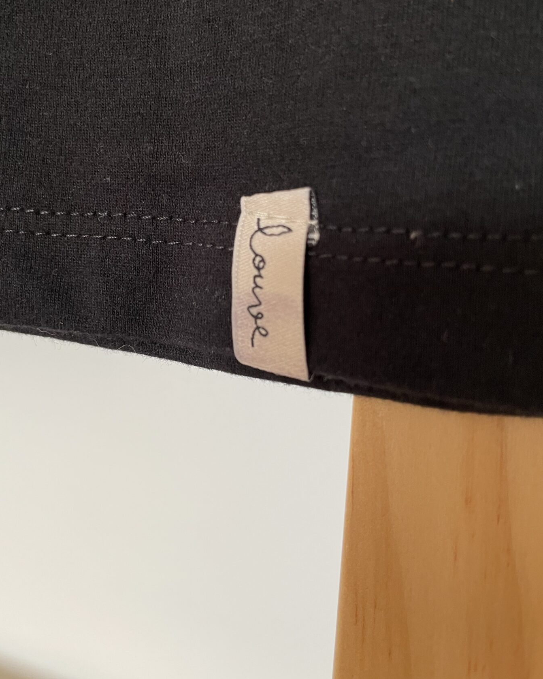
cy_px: 281
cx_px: 239
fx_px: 623
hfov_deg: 47.0
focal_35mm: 31
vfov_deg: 56.9
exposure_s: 1/60
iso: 125
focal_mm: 4.2
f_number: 1.6
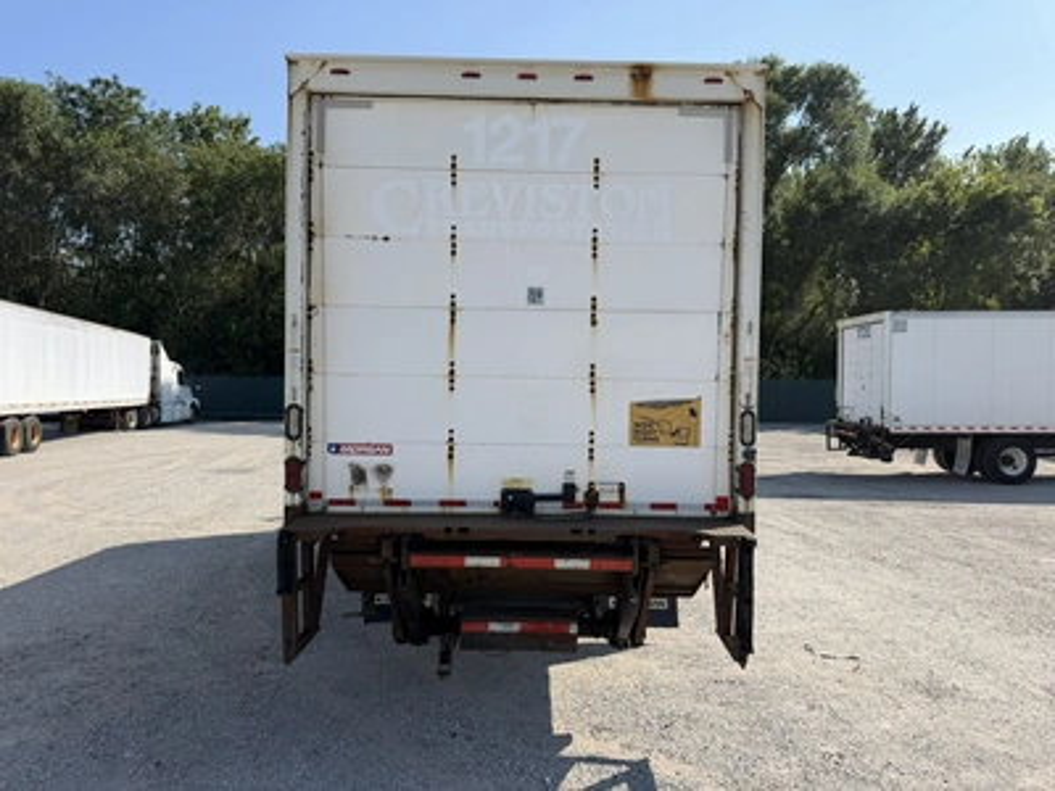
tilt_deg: -0.2
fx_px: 731
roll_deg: -0.1
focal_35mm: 24
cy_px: 396
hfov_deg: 71.6
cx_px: 528
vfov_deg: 56.8
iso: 80
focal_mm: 6.76
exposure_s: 1/4167
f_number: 1.78
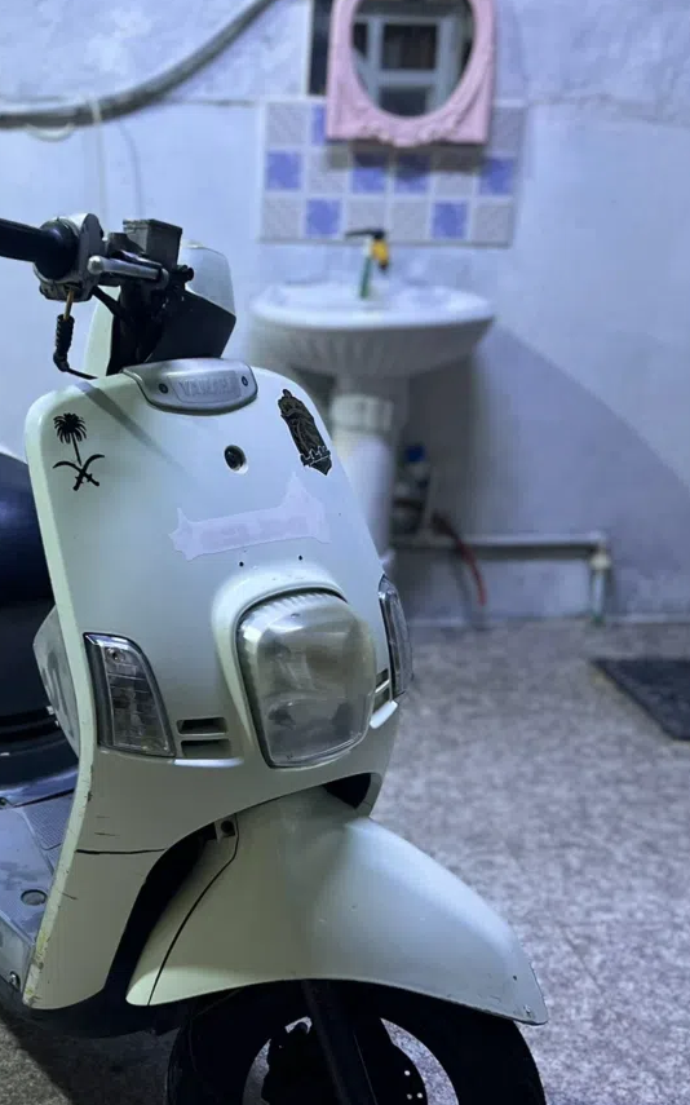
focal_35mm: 44
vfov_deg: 44.9
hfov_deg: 28.8
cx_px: 172
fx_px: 1325
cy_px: 687
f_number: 1.5
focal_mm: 5.7
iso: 250
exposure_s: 1/51
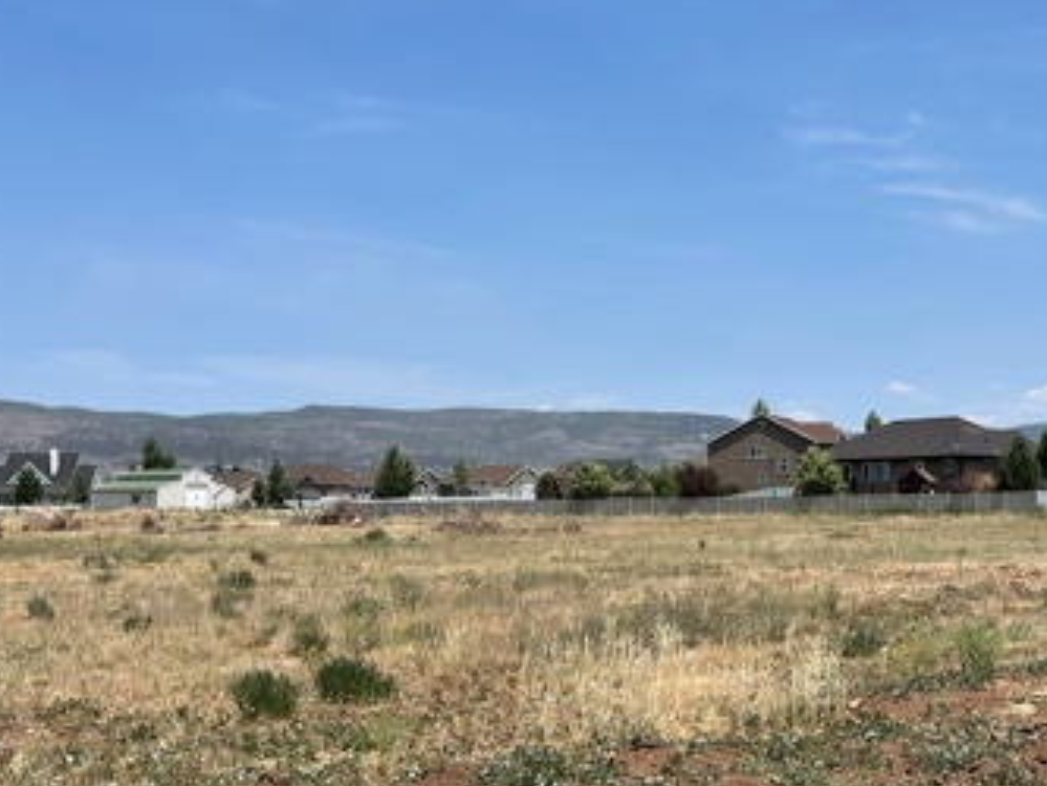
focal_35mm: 50
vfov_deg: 28.6
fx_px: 1513
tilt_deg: -4.6
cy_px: 616
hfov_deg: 37.9
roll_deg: -0.3
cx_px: 657
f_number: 1.6
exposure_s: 1/4717
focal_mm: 5.1
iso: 32
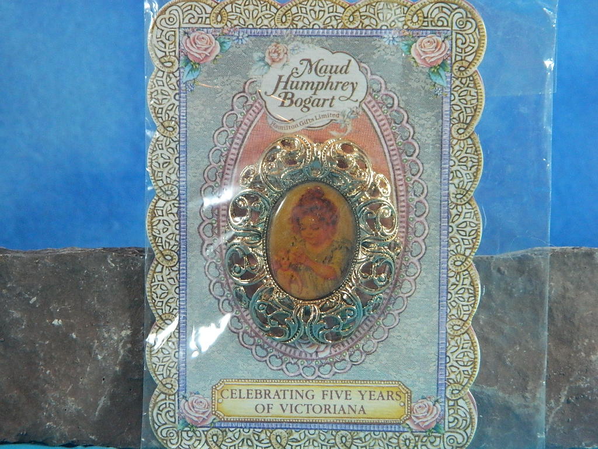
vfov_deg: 17.6
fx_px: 1451
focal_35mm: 84
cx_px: 299
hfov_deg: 23.3
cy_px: 224
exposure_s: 1/25
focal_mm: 15.1
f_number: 4.2
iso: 400
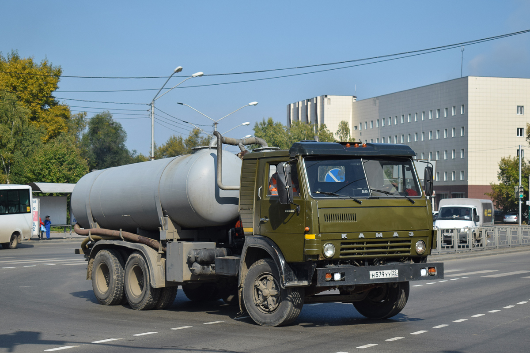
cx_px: 265
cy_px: 176
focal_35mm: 72
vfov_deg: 18.9
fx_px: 1060
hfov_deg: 28.1
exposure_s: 1/1250
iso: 200
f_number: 7.1
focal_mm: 48
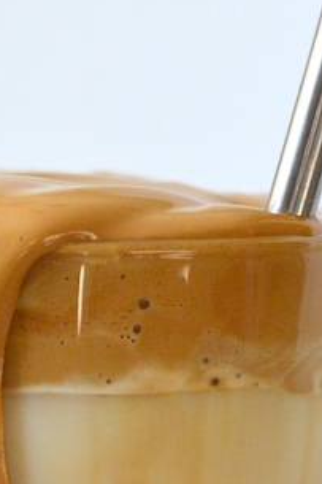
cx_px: 36
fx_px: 2982
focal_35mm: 222
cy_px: 581
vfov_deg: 9.2
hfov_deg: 6.2
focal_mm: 50
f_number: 2.8
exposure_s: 1/500
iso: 1100
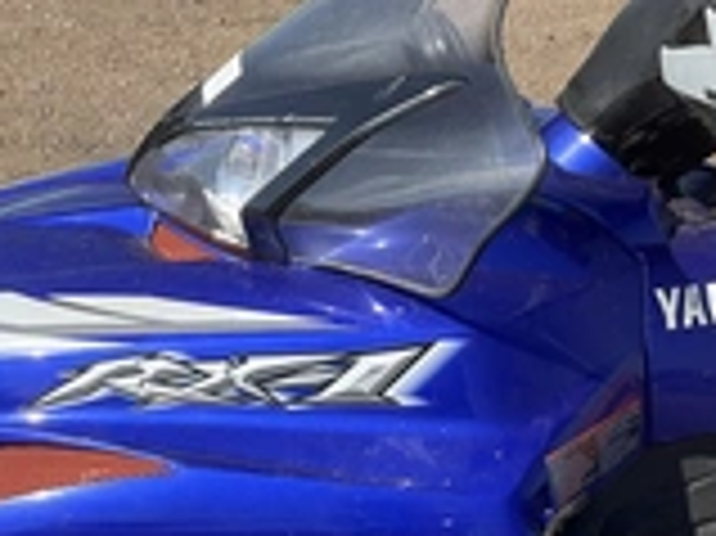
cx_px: 99
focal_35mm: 73
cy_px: 559
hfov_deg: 26.0
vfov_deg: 19.5
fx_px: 1509
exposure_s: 1/1195
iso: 25
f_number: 1.8
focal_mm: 3
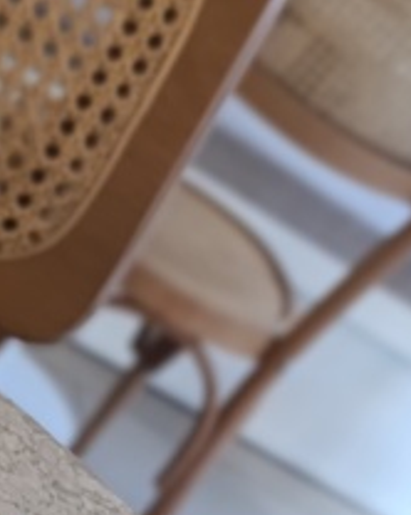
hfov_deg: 14.8
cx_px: -141
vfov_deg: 18.8
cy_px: 537
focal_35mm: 99
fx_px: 1508
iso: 1000
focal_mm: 6.14
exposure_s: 1/100
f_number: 1.6
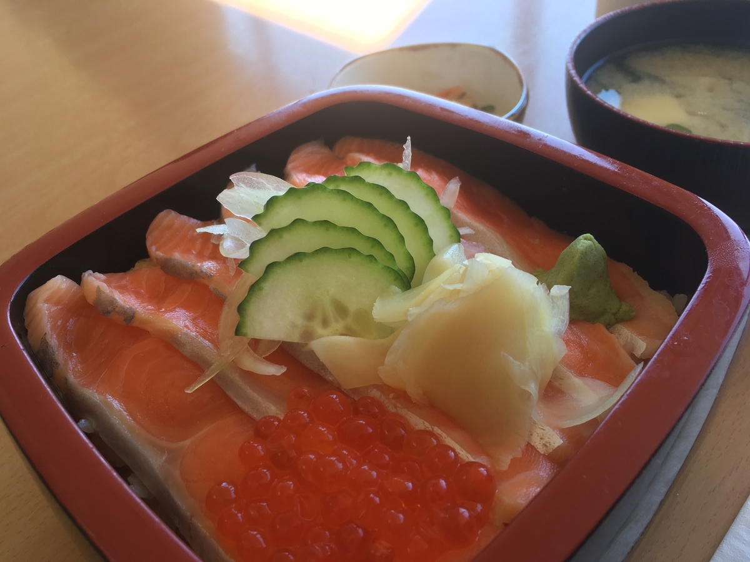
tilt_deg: -43.0
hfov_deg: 61.7
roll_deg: +9.2
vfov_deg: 48.2
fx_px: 628
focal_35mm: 29
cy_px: 281
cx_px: 375
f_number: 2.2
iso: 25
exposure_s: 1/50
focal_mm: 4.15
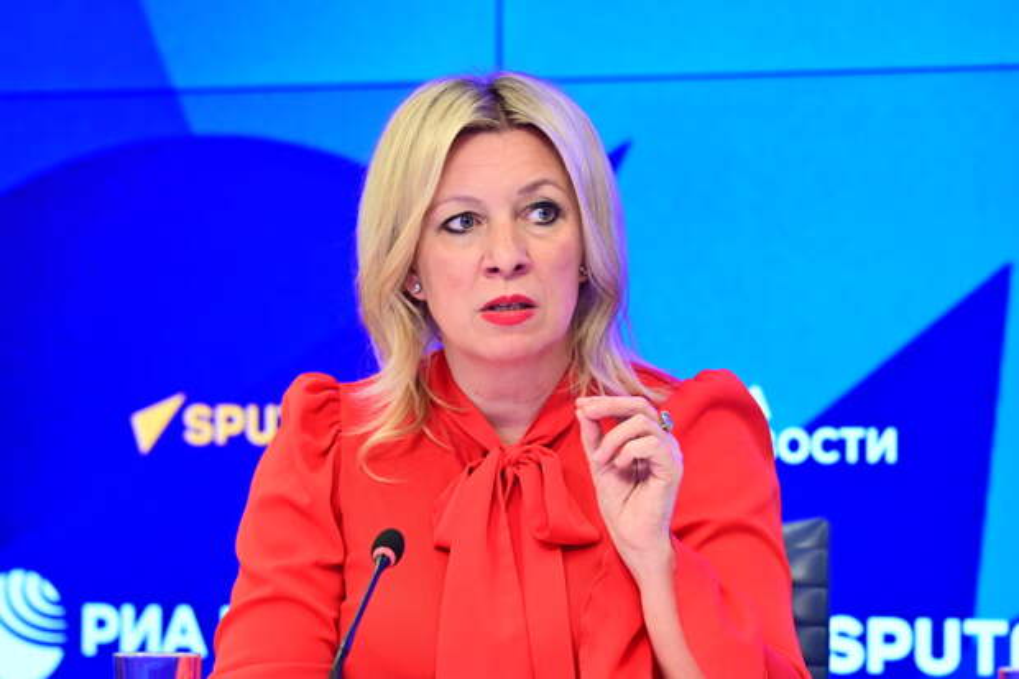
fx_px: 6791
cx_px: 510
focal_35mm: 240
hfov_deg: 8.6
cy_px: 340
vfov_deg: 5.7
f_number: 5.6
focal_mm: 240
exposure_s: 1/125
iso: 4000
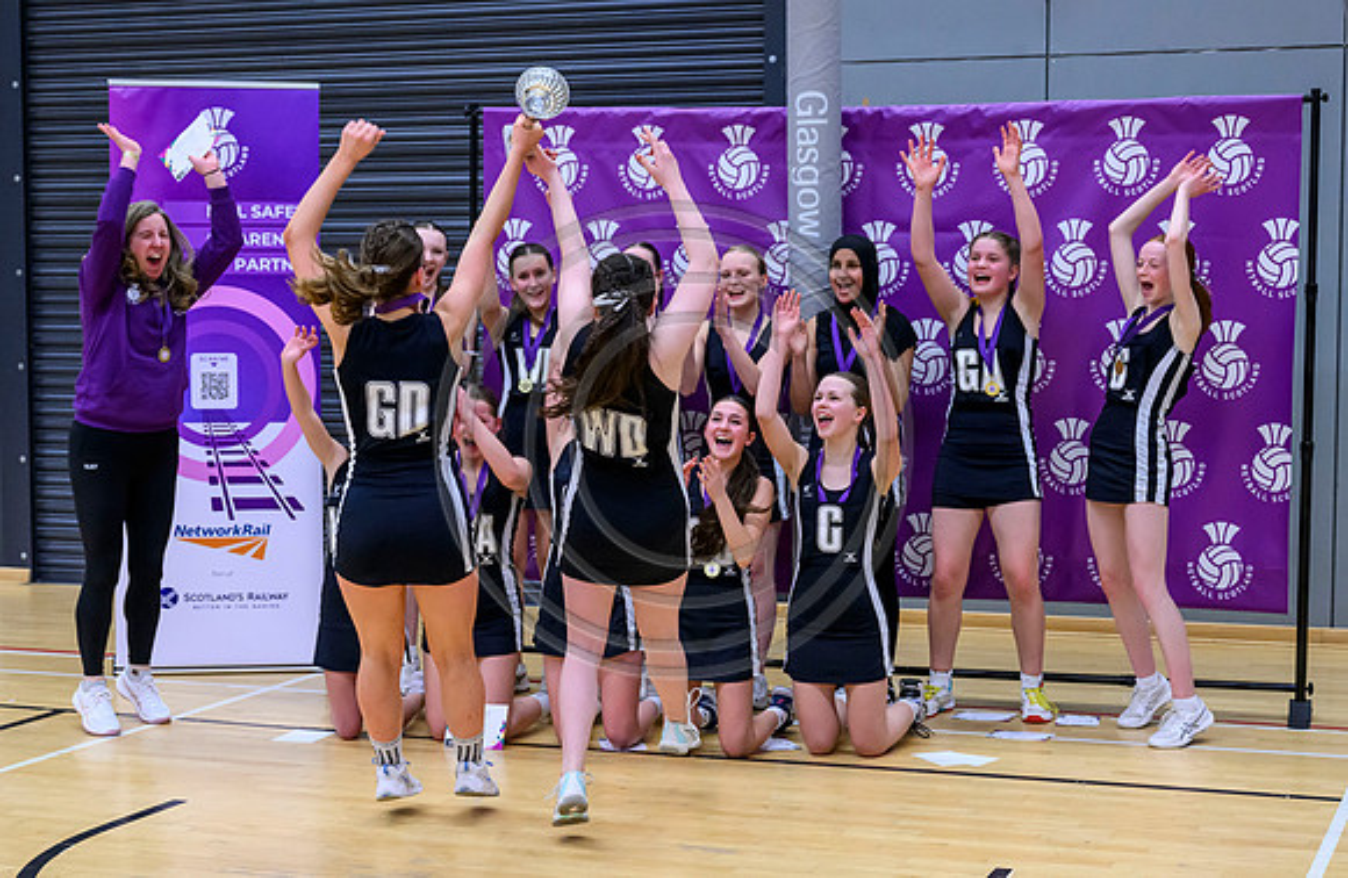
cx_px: 645
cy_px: 472
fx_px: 2376
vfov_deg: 20.9
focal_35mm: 64
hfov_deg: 31.7
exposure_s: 1/500
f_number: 4
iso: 5000
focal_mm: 49
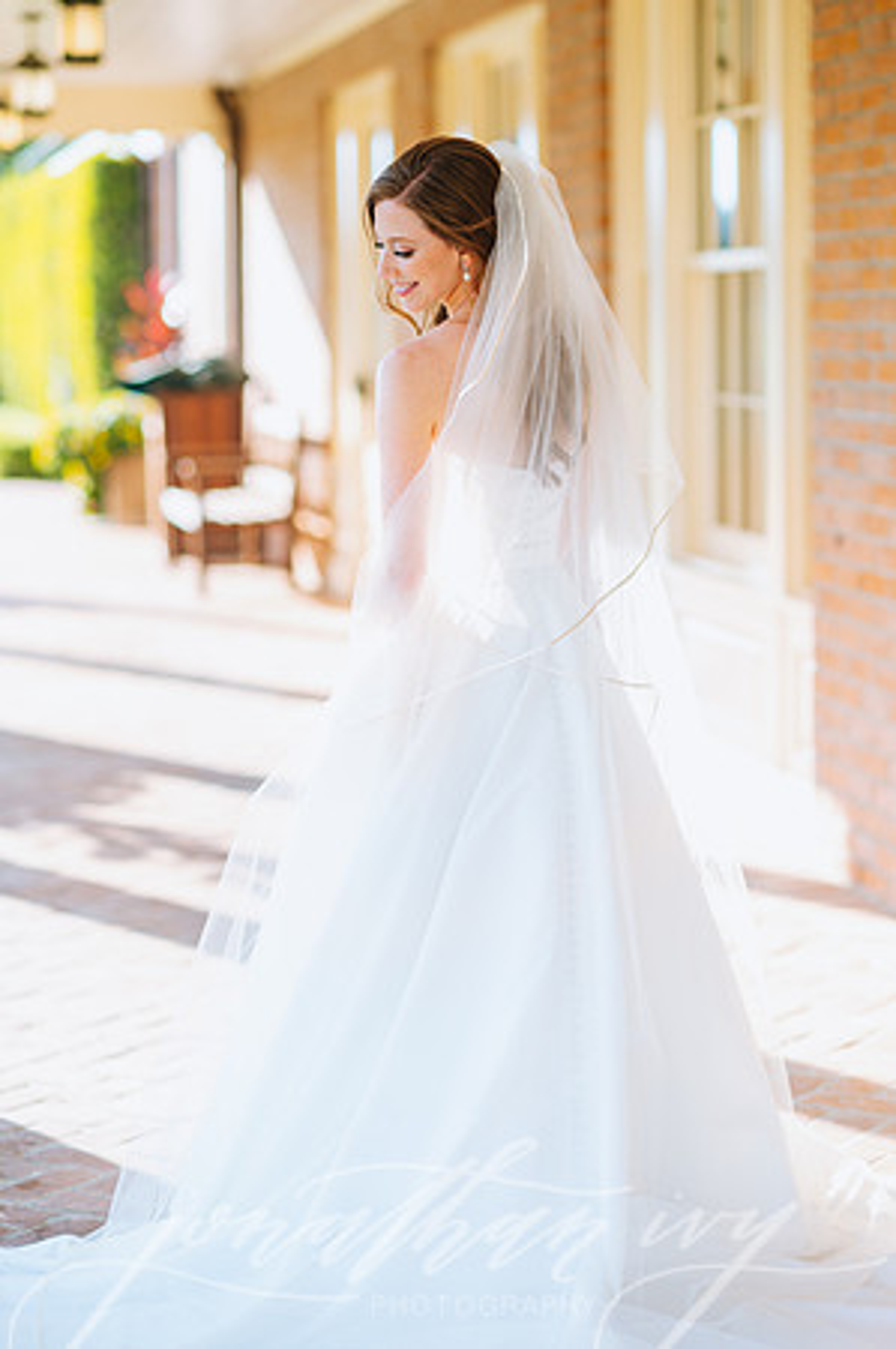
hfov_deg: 16.0
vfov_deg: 23.9
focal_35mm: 85
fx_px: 3180
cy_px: 674
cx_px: 448
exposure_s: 1/640
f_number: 2
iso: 100
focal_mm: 85
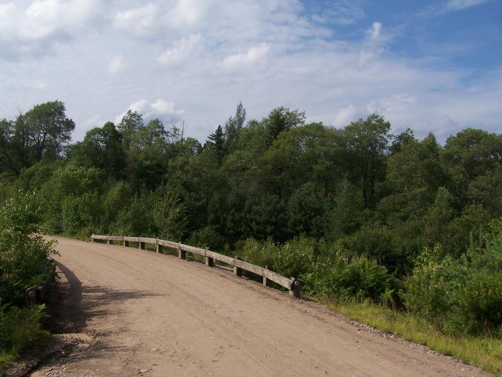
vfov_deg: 37.7
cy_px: 188
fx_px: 551
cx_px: 251
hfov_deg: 49.0
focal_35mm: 38
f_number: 5.6
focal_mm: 6.3
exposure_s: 1/640
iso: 80
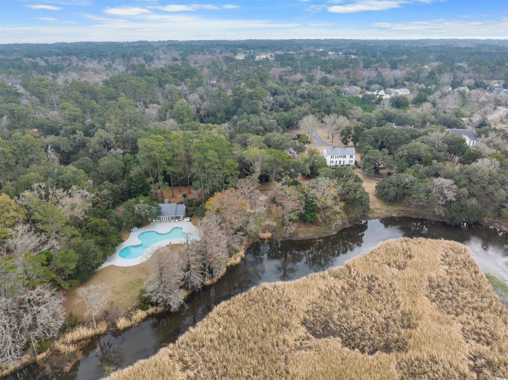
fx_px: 352
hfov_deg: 71.6
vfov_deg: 56.8
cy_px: 190
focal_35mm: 24
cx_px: 254
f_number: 7.1
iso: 400
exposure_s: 1/60
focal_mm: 12.29
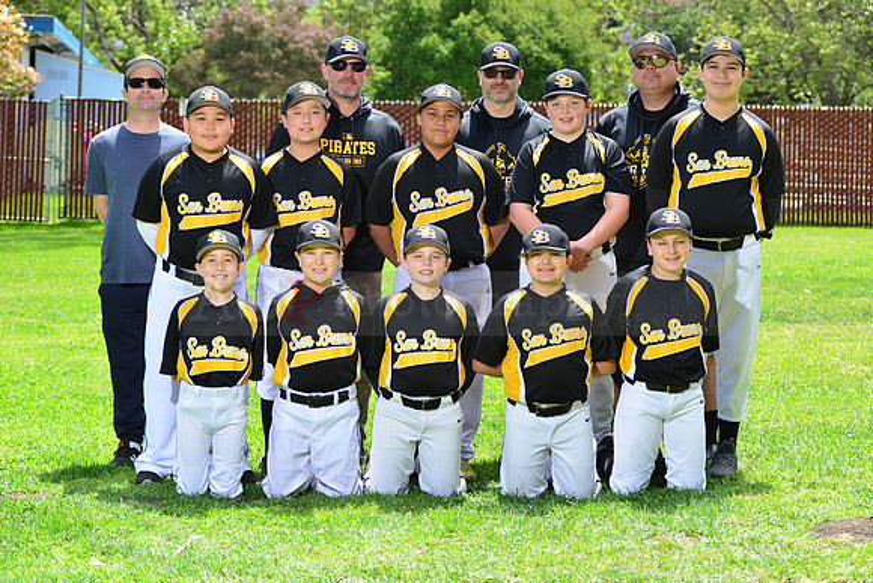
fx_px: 2304
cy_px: 292
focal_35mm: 95
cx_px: 436
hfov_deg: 21.5
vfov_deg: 14.4
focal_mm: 95
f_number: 8
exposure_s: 1/200
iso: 200
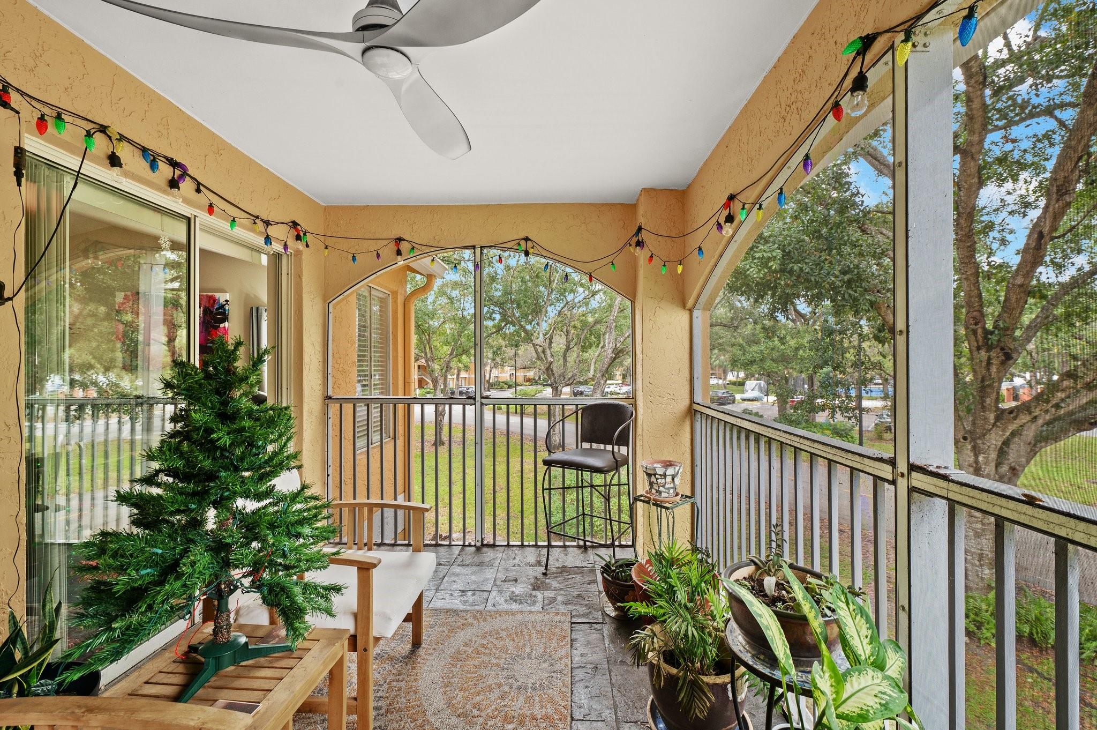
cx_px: 548
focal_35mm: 14
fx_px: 426
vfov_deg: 81.1
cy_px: 365
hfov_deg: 104.3
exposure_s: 1/13
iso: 200
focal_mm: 14
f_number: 8
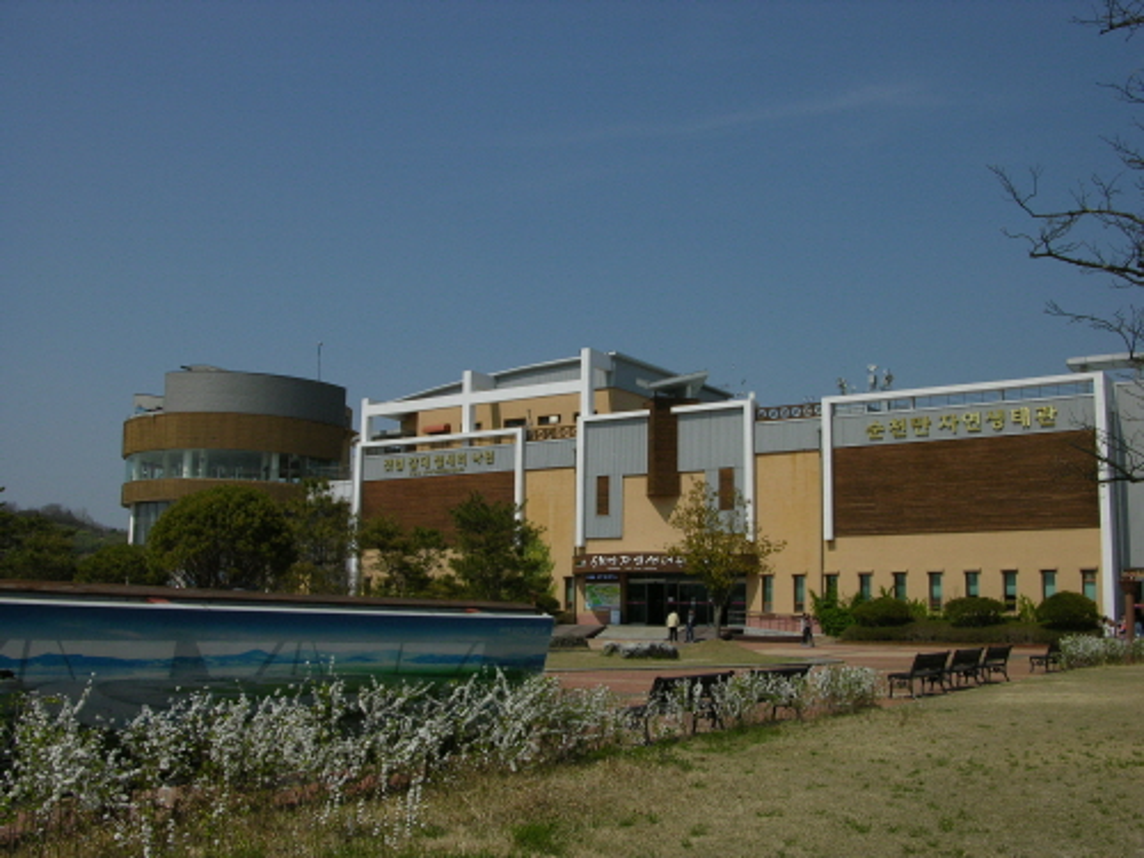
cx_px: 572
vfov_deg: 40.7
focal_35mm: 35
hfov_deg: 52.6
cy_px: 429
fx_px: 1157
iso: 100
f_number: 7.1
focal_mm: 8.9
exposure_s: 1/814
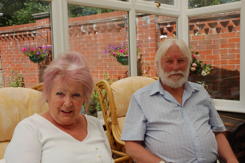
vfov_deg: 26.4
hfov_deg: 38.9
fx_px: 347
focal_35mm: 51
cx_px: 122
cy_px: 82
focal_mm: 34
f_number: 9
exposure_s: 1/320
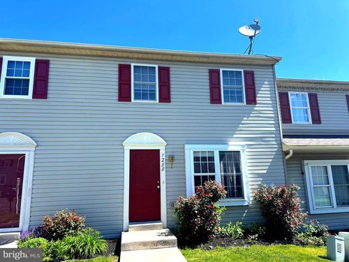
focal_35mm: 24
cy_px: 131
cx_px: 174
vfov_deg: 56.8
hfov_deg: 71.6
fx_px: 242
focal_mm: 6.76
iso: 80
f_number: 1.78
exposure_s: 1/2710
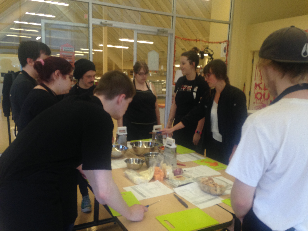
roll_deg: +0.3
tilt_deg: -9.3
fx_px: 294
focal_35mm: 33
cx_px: 154
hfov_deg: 55.4
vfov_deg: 42.9
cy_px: 116
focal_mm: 4.12
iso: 80
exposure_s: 1/120
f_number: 2.4
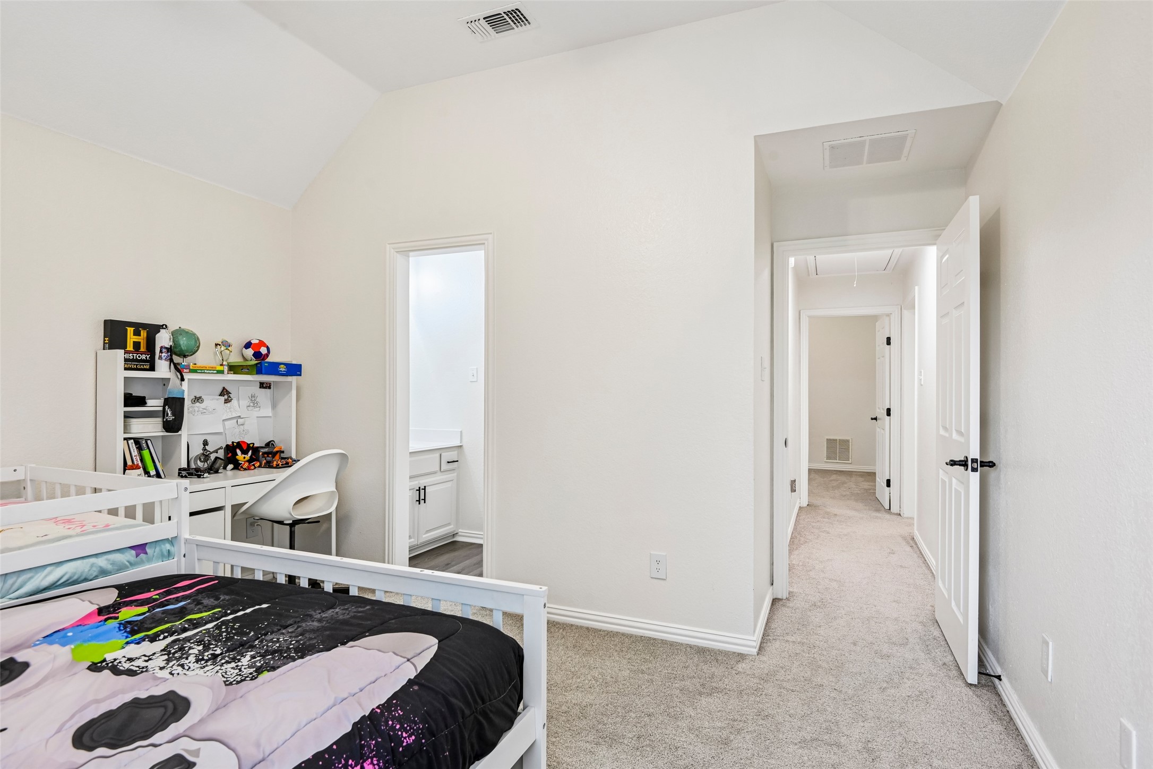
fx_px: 608
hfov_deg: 86.9
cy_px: 384
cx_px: 576
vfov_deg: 64.6
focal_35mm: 19
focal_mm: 19
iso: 400
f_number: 8
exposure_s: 1/20
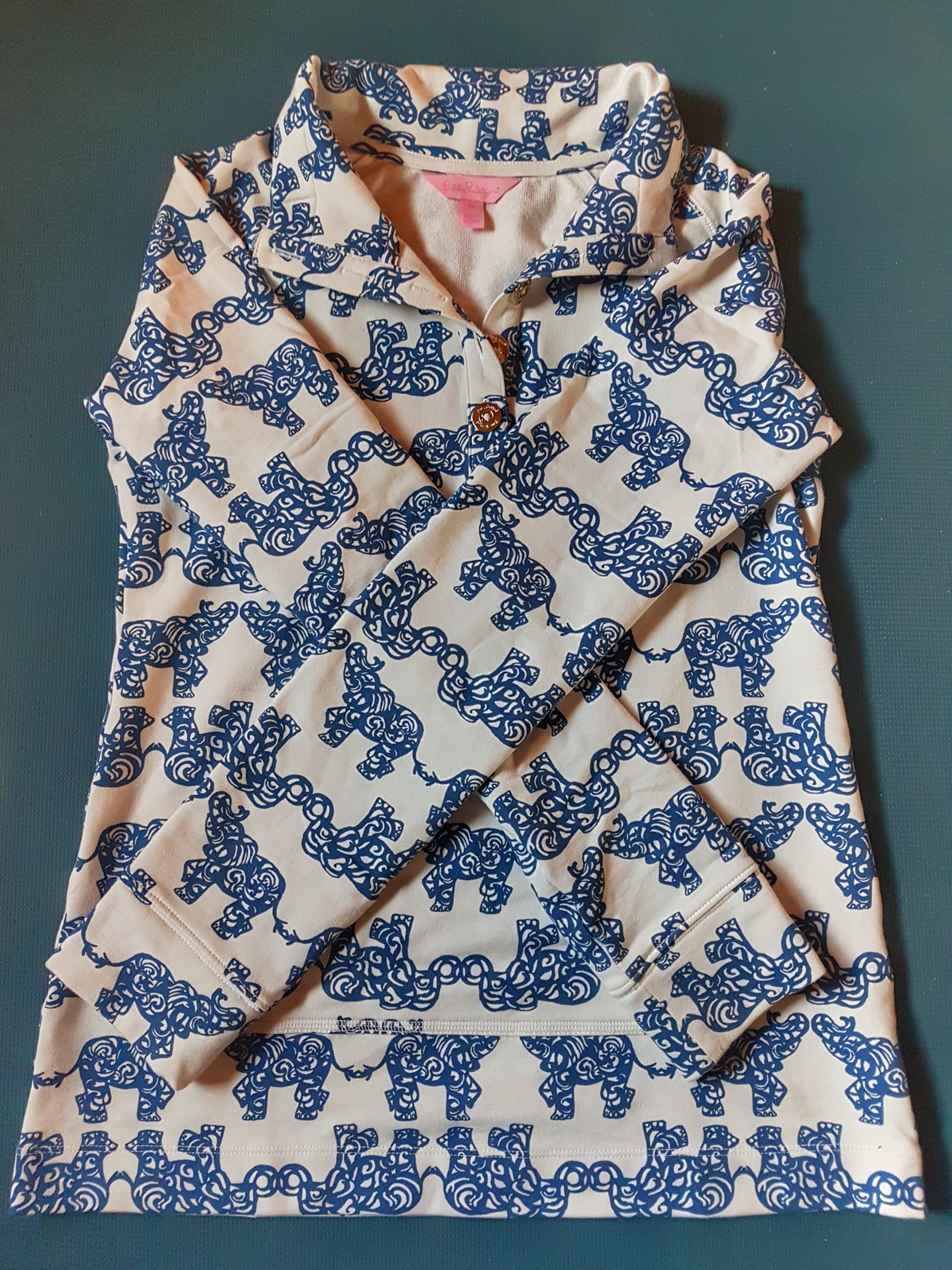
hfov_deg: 53.1
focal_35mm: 26
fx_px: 953
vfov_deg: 67.3
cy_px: 635
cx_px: 476
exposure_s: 1/20
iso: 200
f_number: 1.7
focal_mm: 4.2
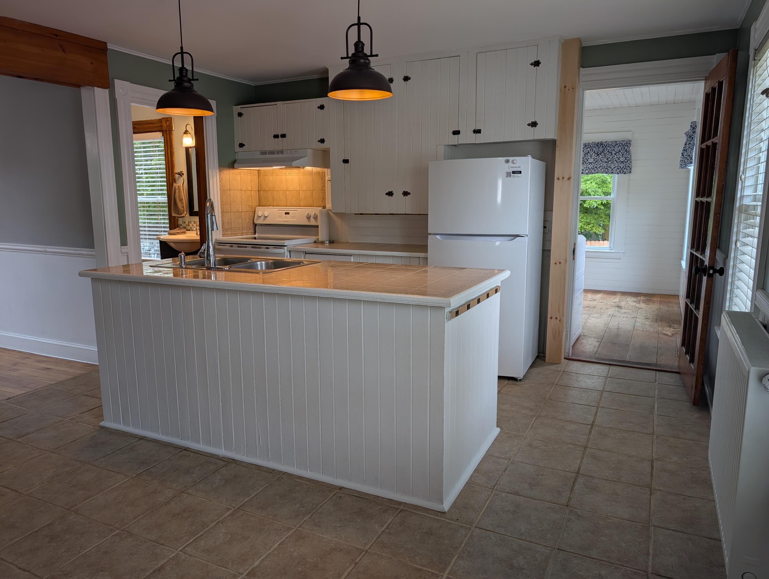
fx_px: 534
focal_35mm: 24
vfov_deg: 56.9
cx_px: 384
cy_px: 290
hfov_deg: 71.5
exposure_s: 1/131
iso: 18
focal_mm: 6.9
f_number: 1.68
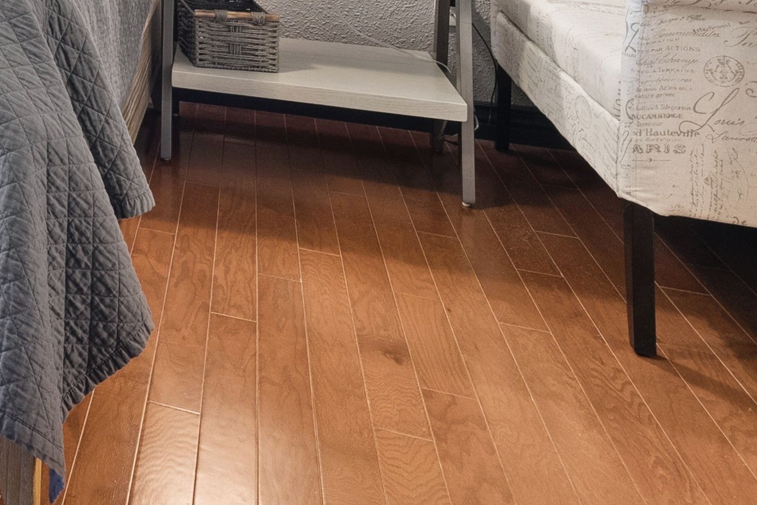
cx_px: -353
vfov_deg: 22.8
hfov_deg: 27.8
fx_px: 1072
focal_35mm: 51
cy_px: -197
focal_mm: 16
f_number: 9
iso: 640
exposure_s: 1/15
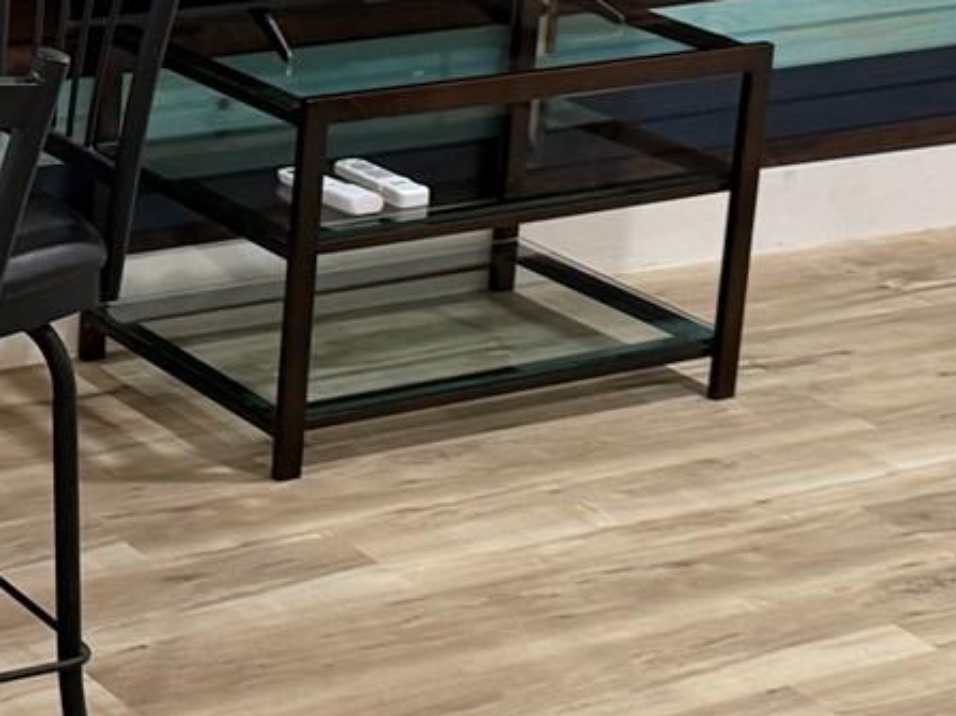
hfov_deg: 16.8
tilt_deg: -12.0
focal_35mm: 110
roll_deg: -1.0
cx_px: -295
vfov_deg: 13.2
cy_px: -51
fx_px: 3037
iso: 250
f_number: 1.78
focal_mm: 6.76
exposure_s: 1/60
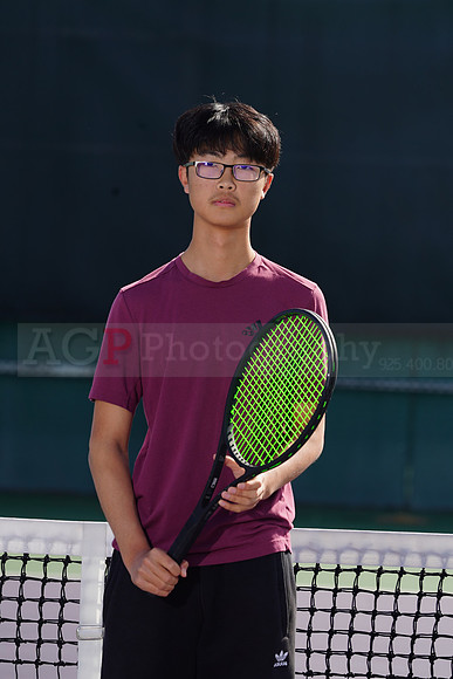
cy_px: 340
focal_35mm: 309
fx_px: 5828
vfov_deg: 6.7
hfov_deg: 4.5
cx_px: 226
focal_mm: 309
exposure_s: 1/250
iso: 100
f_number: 8
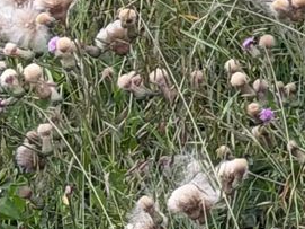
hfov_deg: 5.4
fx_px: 3118
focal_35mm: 354
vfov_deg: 4.1
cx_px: 676
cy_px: -299
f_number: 1.78
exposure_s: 1/452
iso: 64
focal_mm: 6.76
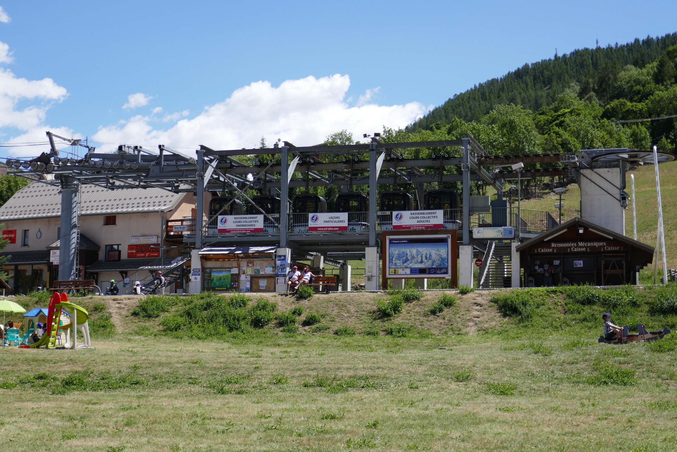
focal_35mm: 58
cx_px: 338
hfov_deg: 34.5
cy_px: 226
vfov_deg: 23.4
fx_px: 1091
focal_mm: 21
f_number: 4.3
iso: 125
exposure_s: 1/800
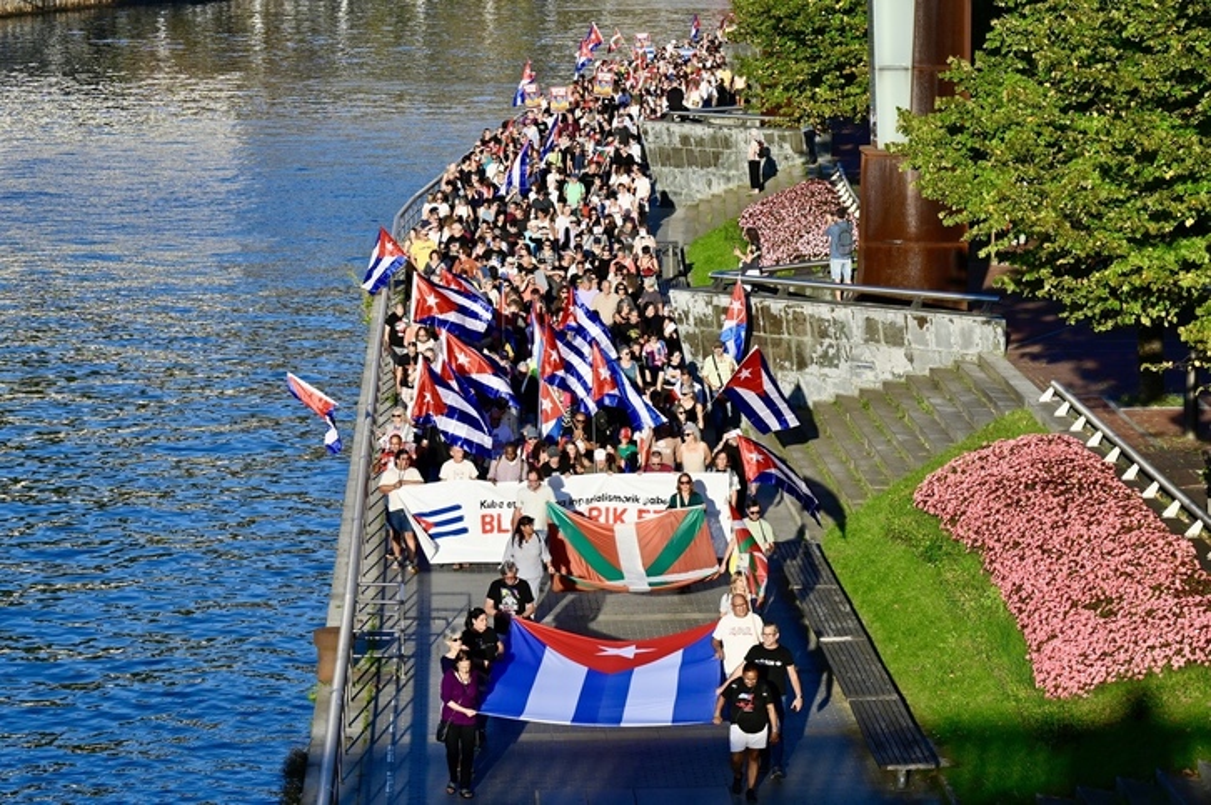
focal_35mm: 124
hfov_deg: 16.5
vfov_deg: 11.0
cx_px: 606
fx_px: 4168
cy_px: 402
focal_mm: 83
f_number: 10
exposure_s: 1/250
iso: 180
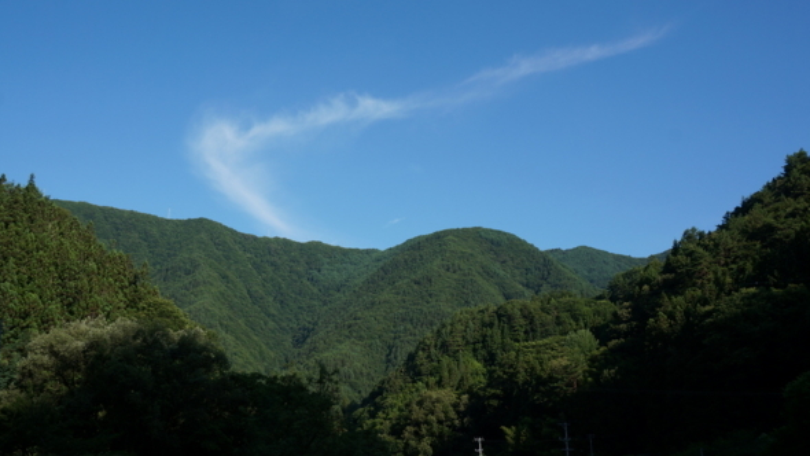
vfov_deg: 35.1
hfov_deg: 58.7
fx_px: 720
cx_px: 401
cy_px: 198
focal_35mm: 34
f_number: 9
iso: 100
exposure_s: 1/160
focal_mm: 21
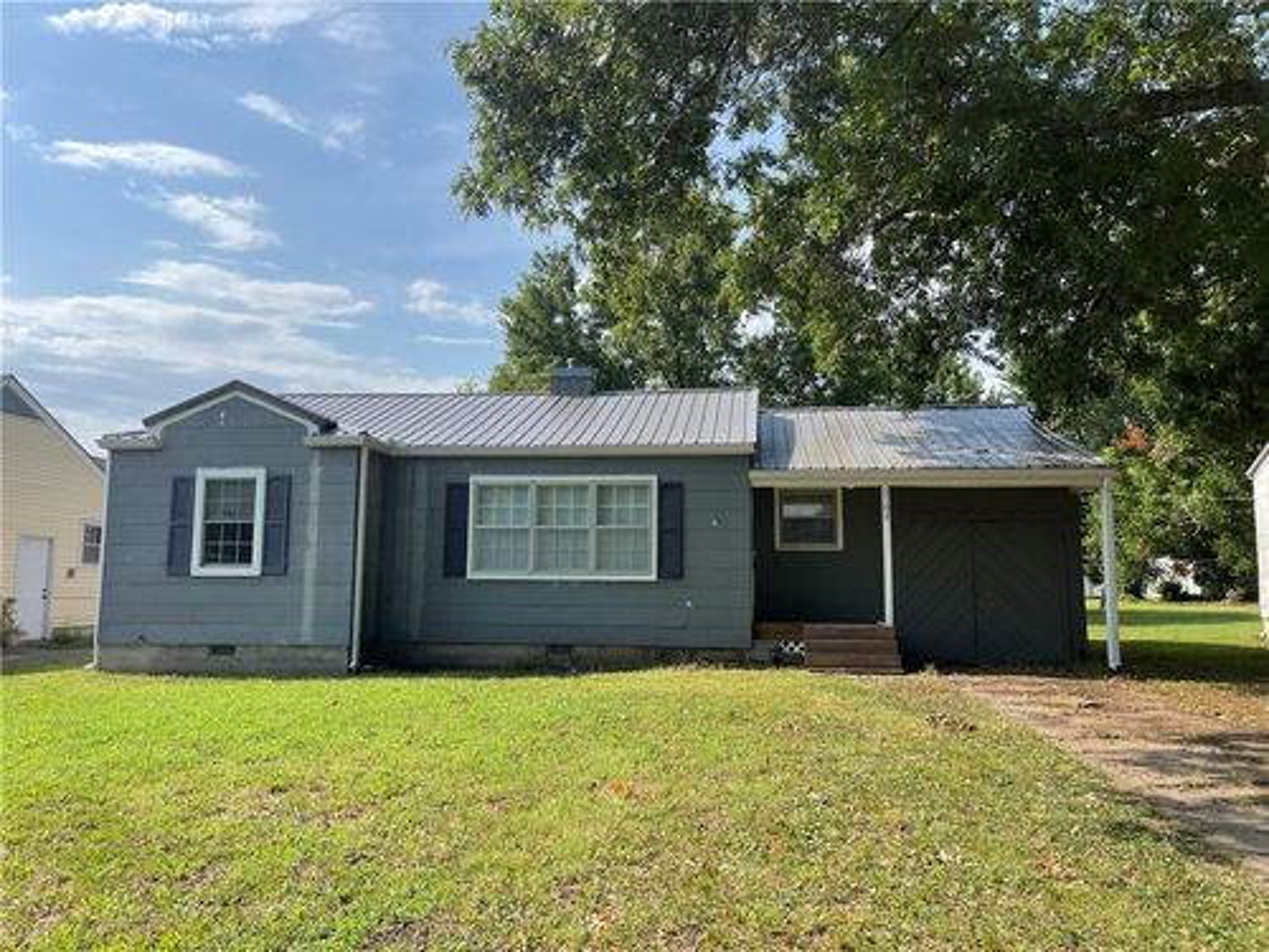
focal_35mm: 25
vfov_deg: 54.9
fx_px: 916
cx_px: 634
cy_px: 476
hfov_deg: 69.4
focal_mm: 5.1
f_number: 1.6
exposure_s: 1/2247
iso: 32
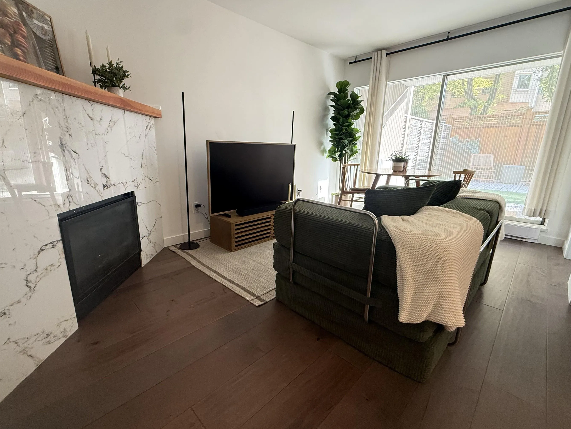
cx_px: 263
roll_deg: -0.7
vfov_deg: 78.1
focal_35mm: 16
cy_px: 213
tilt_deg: -13.6
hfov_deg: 94.3
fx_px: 264
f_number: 2.2
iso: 250
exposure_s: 1/120
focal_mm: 2.22
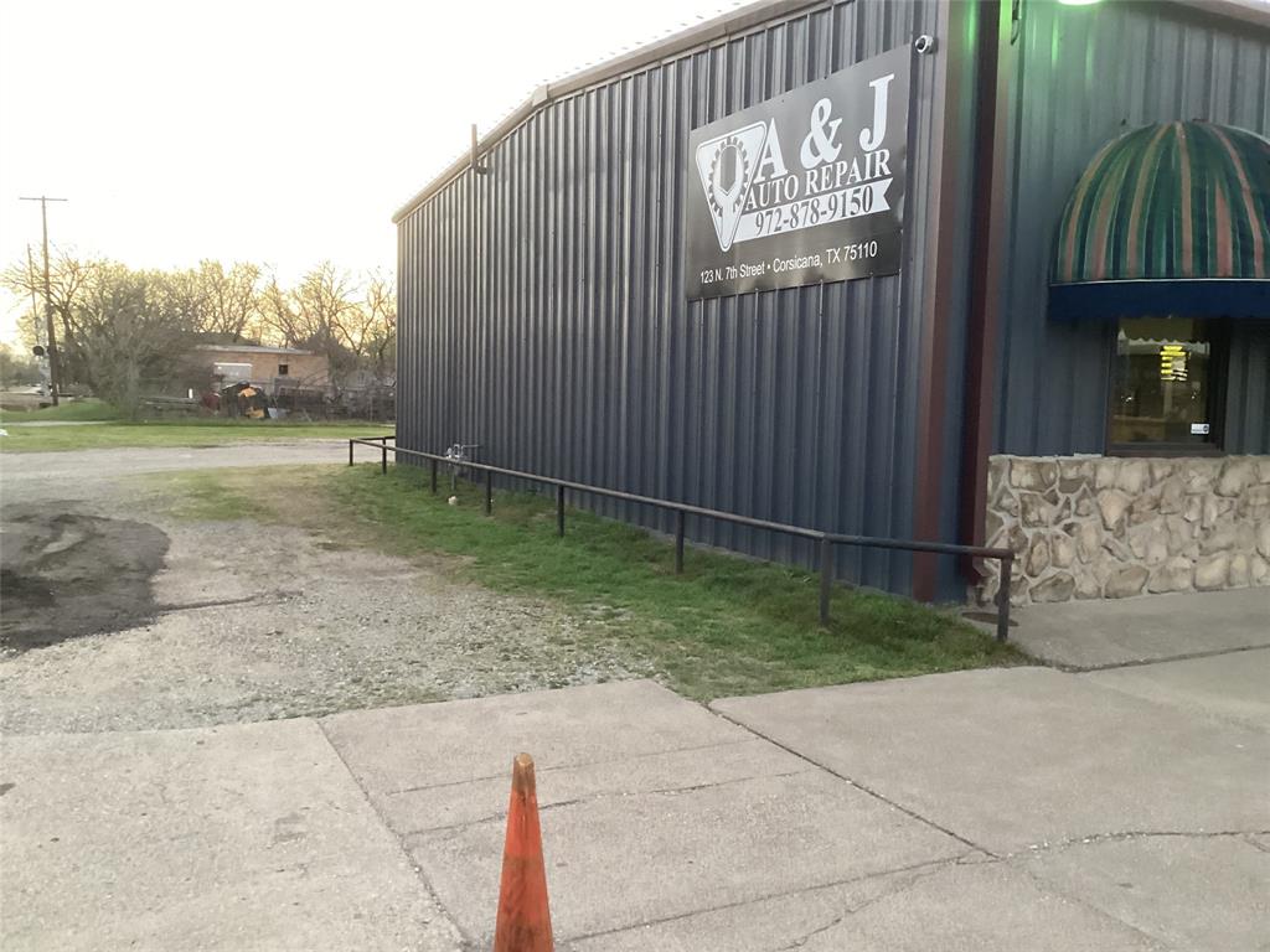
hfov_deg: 58.4
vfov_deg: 45.4
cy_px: 476
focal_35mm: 31
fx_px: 1137
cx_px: 635
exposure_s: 1/60
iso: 320
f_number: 2.4
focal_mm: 3.3
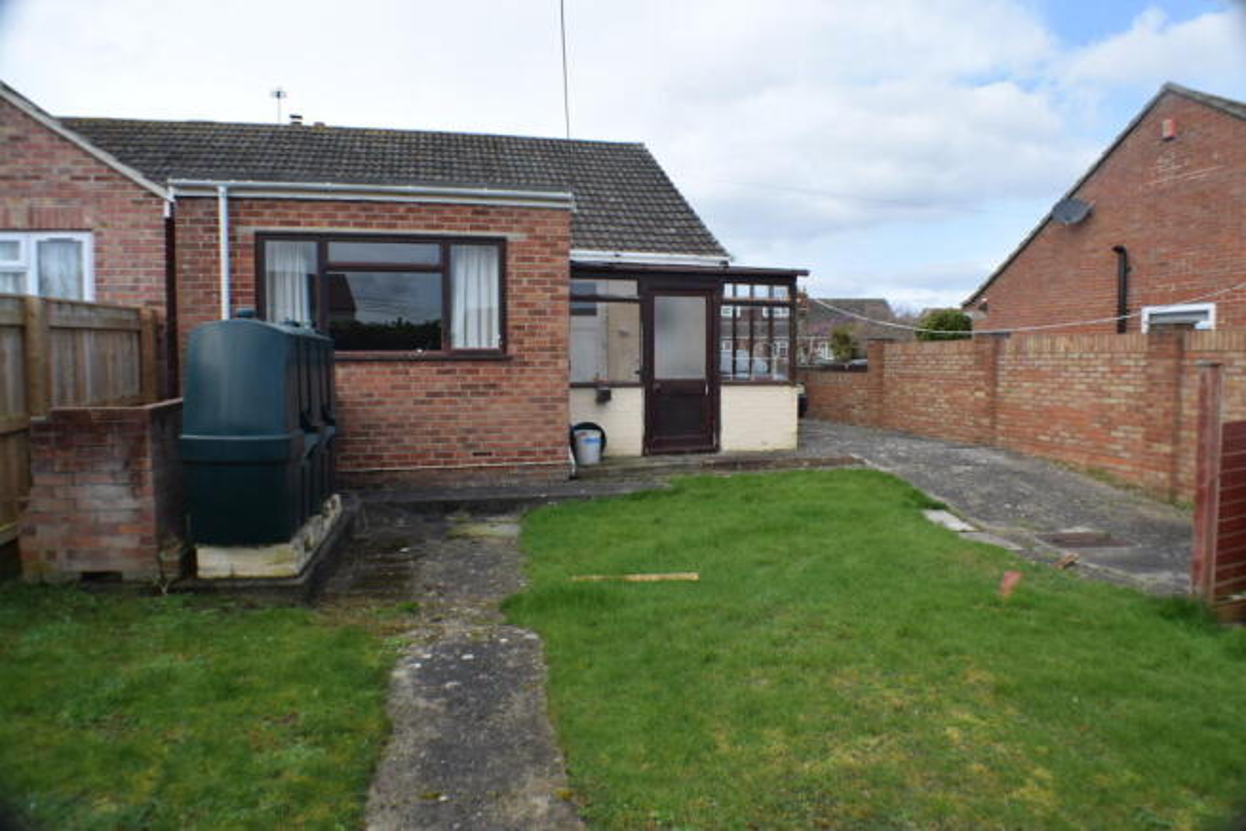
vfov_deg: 48.0
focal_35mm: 27
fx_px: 935
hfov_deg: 67.4
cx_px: 623
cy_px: 416
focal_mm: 18
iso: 200
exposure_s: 1/320
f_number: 9
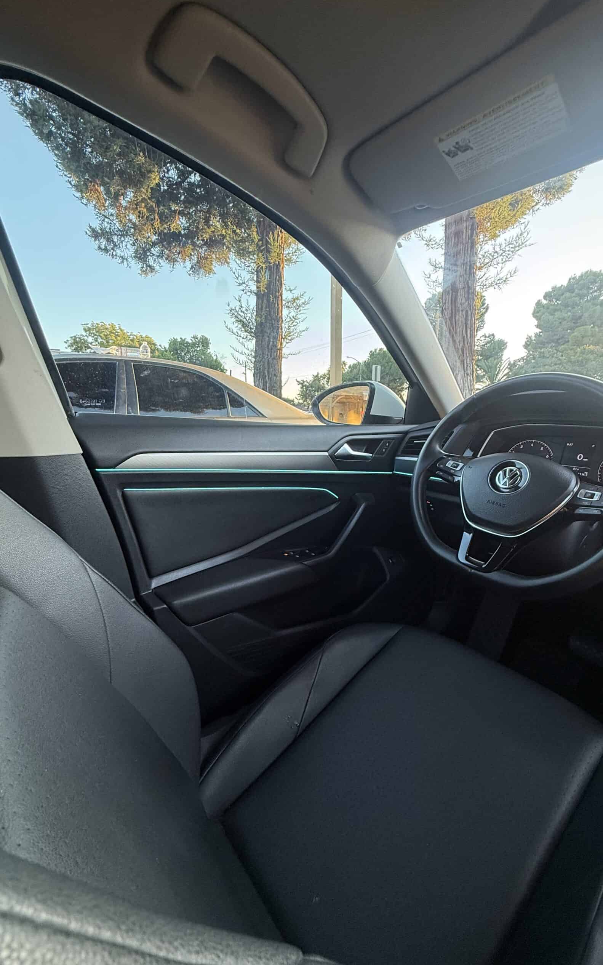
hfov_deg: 74.7
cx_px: 317
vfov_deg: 101.5
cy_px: 484
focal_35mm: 15
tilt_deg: -9.1
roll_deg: +0.1
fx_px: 394
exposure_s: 1/99
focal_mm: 2.22
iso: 160
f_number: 2.2
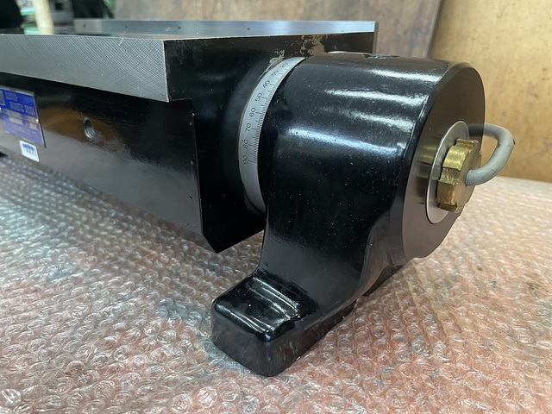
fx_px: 415
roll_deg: +0.7
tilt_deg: -23.9
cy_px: 207
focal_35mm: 26
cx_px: 276
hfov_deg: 67.3
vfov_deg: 53.1
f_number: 1.6
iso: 250
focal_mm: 5.1
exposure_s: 1/60
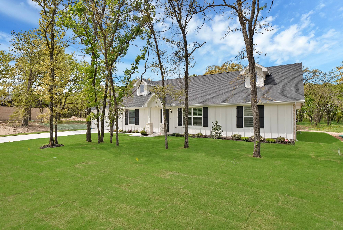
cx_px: 172
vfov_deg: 62.1
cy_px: 115
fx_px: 191
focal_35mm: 20
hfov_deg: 83.9
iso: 640
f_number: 9
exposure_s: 1/250
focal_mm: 20
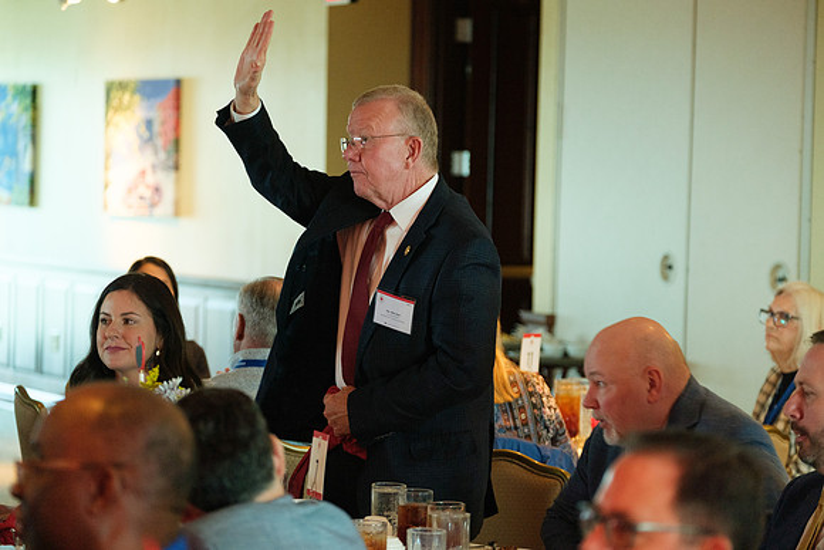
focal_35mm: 142
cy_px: 275
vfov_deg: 9.7
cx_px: 412
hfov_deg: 14.4
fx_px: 3251
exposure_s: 1/125
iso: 1600
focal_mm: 94.5
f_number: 2.8
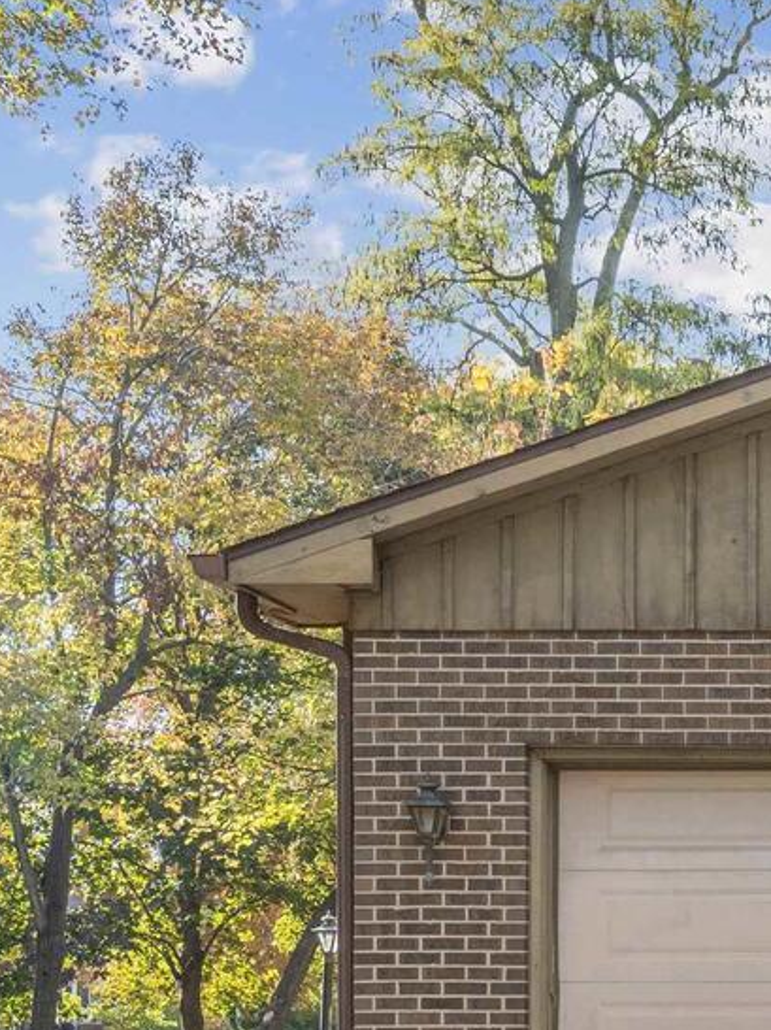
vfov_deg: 20.2
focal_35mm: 97
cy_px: 641
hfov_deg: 14.0
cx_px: 1265
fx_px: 2883
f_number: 9
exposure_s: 1/320
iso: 400
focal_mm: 34
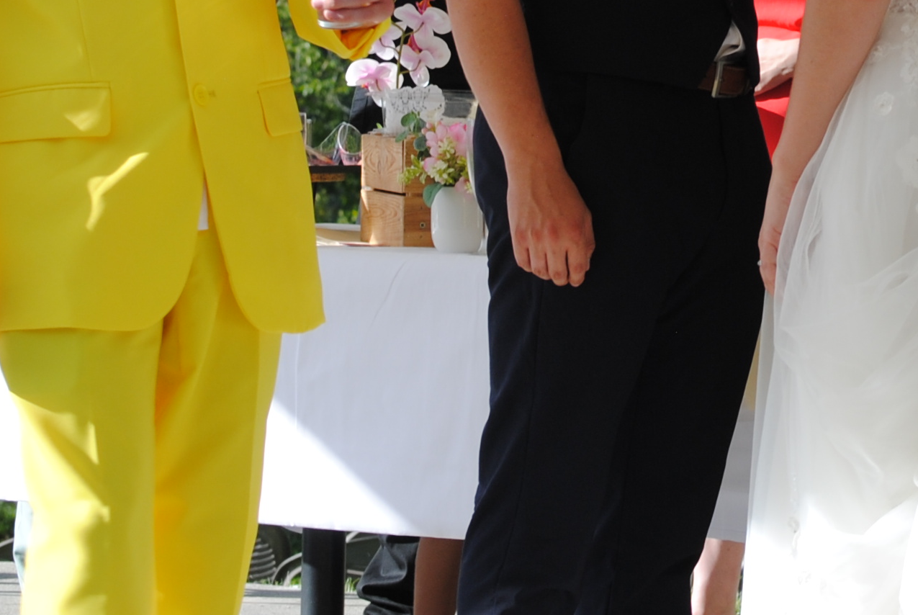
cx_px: 868
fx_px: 6397
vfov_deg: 5.5
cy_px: -164
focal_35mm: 251
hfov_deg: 8.2
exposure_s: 1/200
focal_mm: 55
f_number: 7.1
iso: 100
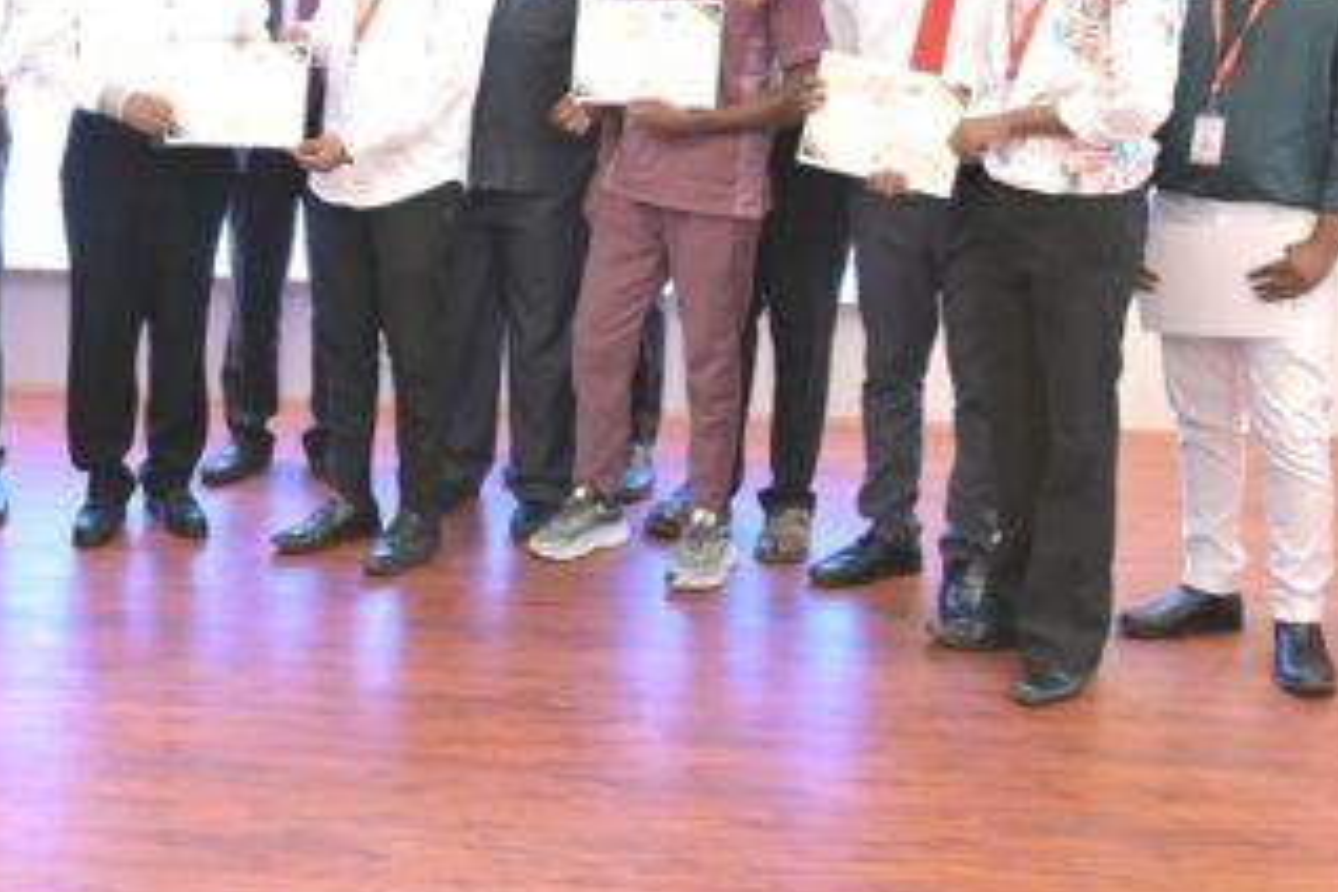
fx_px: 2155
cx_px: 290
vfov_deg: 22.9
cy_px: 109
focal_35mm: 58
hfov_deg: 33.6
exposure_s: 1/100
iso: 4000
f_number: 5
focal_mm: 24
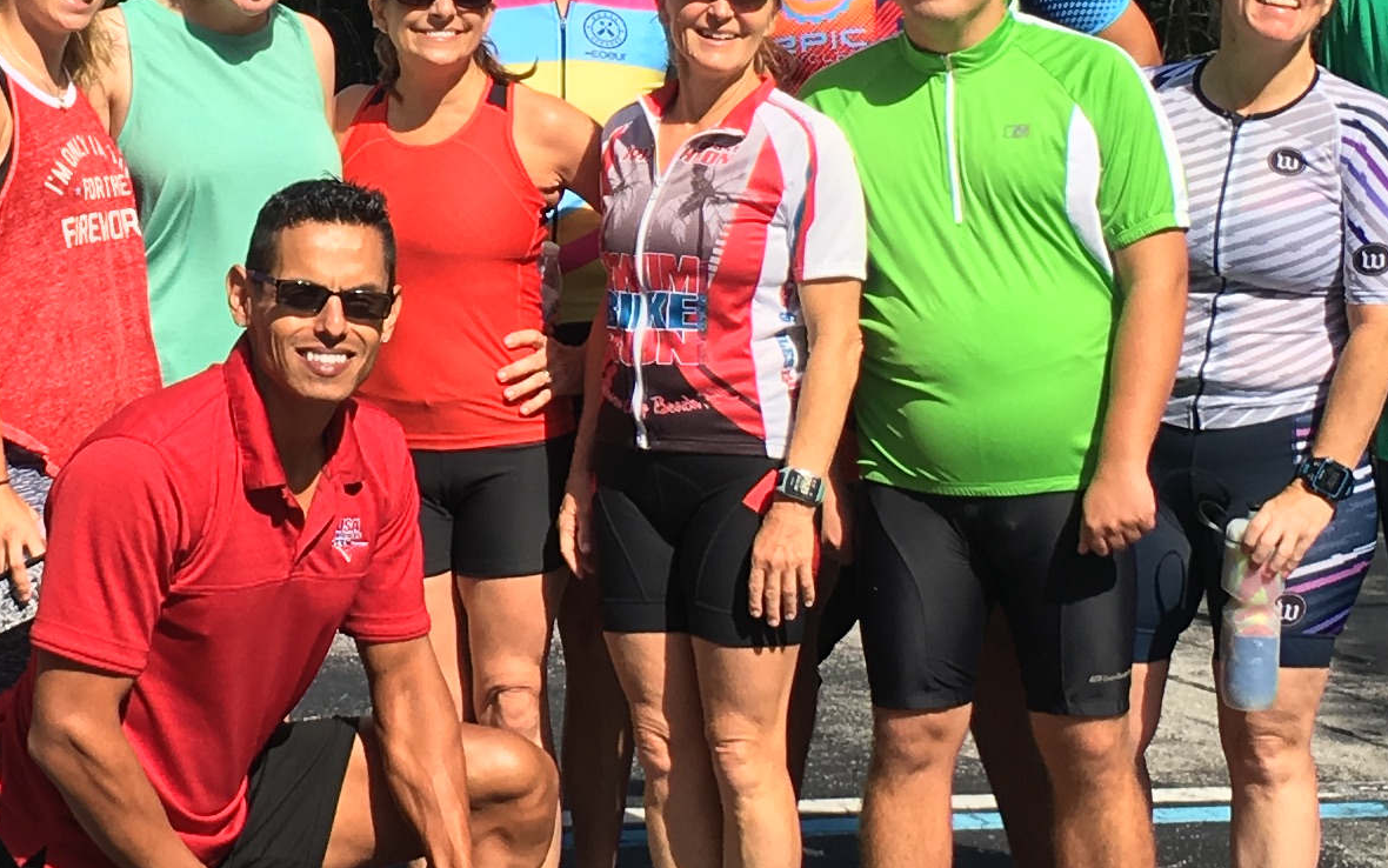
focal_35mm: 105
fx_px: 3973
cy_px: 126
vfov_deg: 12.4
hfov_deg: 19.6
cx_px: 238
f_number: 2.2
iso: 25
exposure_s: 1/1131
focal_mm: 4.15
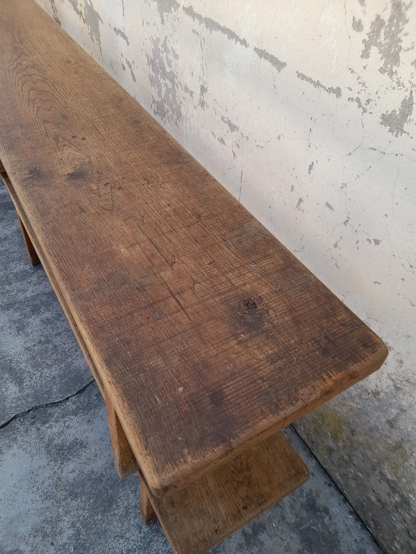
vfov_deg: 69.4
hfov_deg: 54.9
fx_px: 401
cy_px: 277
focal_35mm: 25
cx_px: 208
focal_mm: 4.6
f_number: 2
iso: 20
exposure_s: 1/137
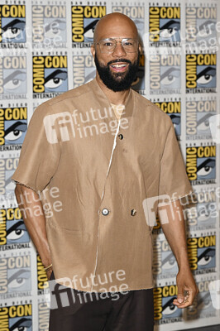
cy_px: 166
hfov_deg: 16.4
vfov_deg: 24.5
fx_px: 762
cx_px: 110
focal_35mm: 83
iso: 2500
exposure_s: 1/250
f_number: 5
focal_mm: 83
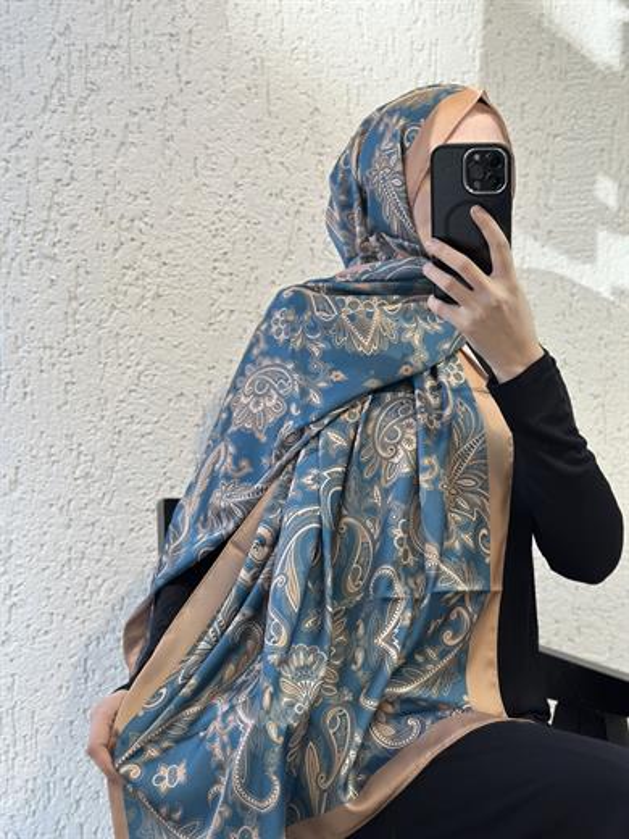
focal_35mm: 48
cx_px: 314
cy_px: 420
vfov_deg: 39.7
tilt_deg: -23.3
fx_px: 1163
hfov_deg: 30.3
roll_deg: -0.3
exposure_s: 1/342
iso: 80
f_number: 1.78
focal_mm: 6.86
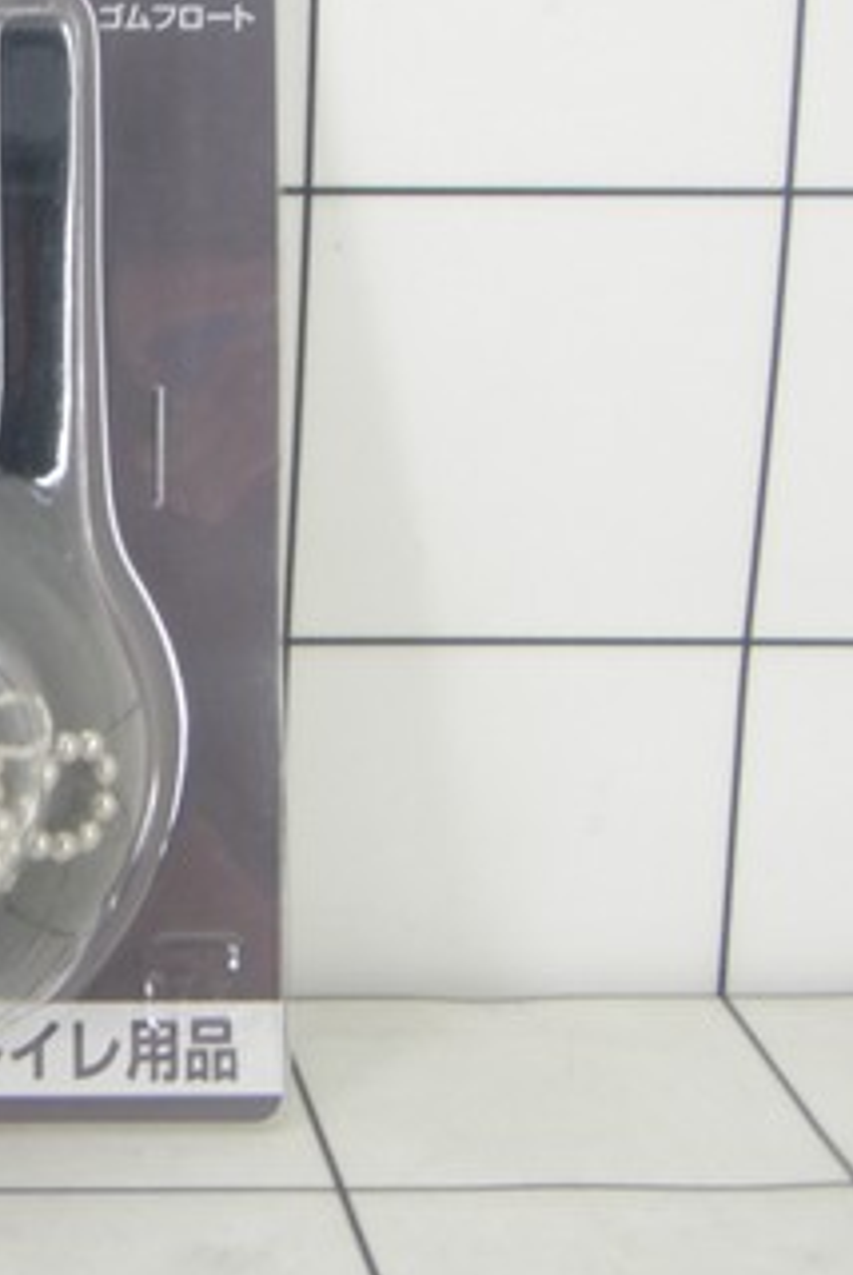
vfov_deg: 19.2
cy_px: 422
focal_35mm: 106
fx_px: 3759
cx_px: -159
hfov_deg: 12.6
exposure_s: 1/40
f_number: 4
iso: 125
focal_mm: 9.13
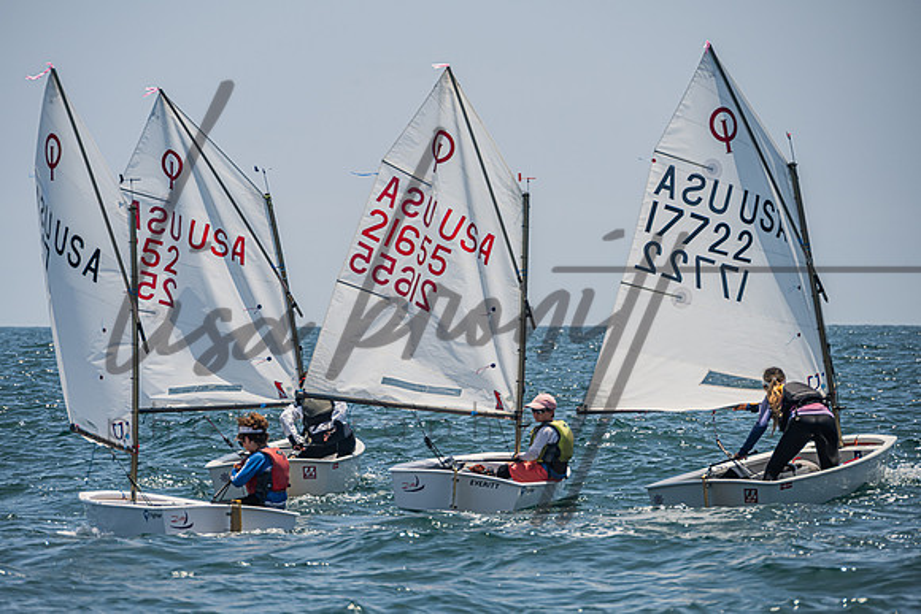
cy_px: 324
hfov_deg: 7.3
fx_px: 7223
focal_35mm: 282
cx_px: 417
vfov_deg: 4.9
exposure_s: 1/1250
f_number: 8
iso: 250
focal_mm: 250
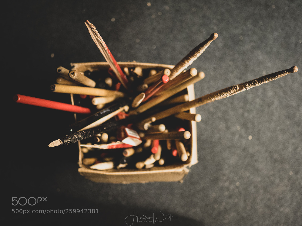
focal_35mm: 50
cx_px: 151
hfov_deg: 38.2
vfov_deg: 29.1
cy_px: 113
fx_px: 436
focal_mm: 25
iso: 2000
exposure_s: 1/60
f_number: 1.8
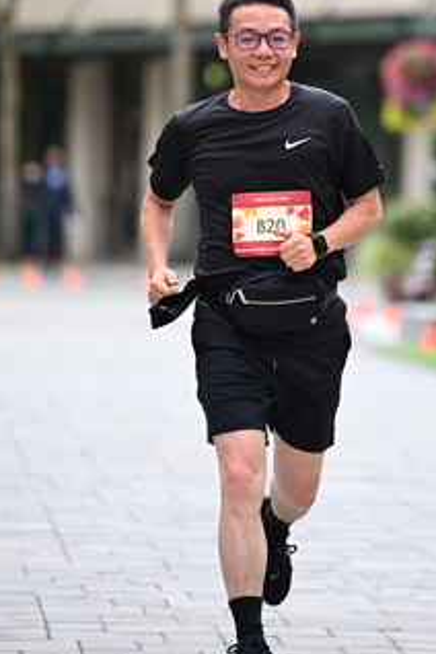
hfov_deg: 4.4
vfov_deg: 6.6
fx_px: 5649
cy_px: 150
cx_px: 293
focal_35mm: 311
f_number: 2.8
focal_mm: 180
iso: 640
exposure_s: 1/2000
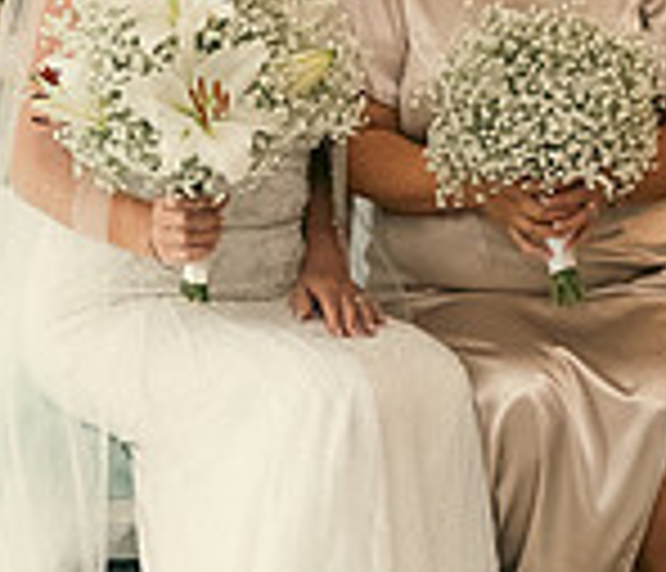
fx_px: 2150
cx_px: 288
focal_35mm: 106
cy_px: 464
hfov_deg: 17.6
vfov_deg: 15.0
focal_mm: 24
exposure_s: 1/160
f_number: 3.5
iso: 800
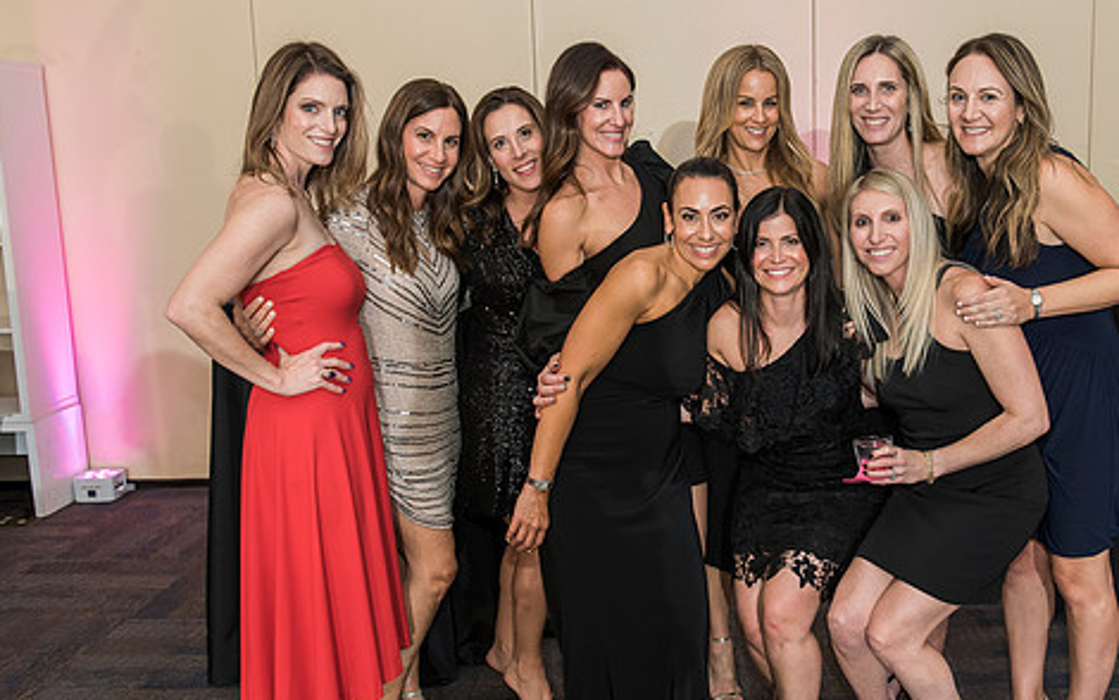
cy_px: 370
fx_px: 1251
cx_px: 696
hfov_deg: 47.8
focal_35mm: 41
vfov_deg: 31.3
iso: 1000
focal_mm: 31
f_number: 4
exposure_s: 1/100
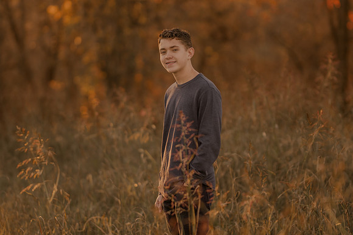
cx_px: 176
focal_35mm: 127
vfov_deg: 10.8
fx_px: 1245
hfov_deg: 16.1
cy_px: 118
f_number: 1.4
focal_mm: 85
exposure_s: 1/800
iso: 200
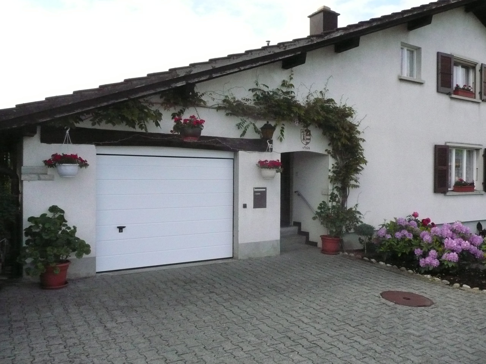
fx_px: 393
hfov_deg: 63.4
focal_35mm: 28
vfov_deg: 49.7
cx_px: 243
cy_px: 182
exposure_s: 1/640
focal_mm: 4.6
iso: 800
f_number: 8
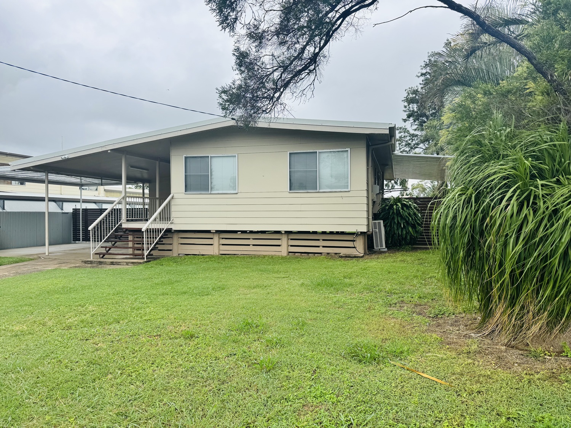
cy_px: 214
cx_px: 286
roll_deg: +0.2
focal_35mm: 24
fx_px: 396
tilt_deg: -0.2
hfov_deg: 71.6
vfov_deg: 56.8
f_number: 1.78
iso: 80
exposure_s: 1/2252
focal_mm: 6.76
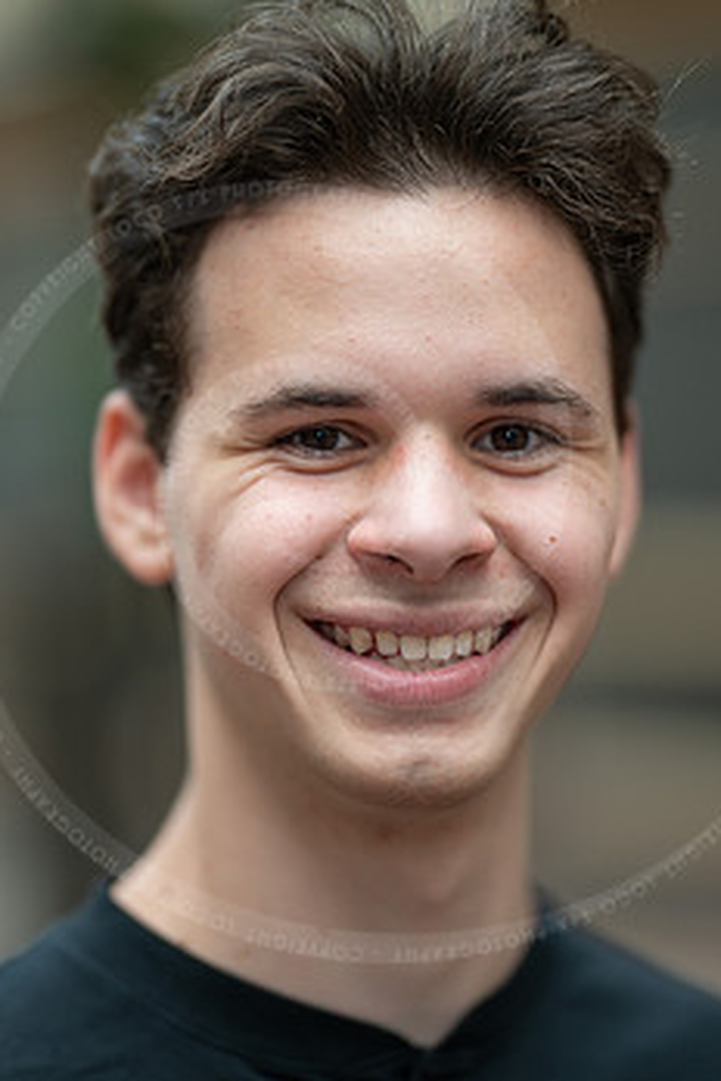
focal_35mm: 110
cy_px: 559
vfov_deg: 18.6
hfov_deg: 12.5
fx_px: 3304
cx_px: 357
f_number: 1.2
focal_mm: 85
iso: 250
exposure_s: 1/320
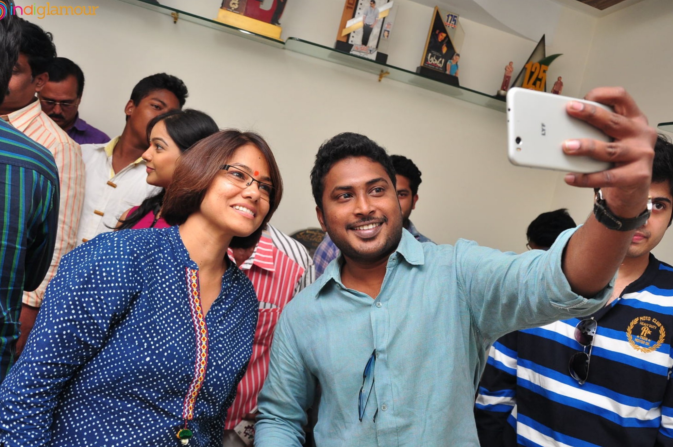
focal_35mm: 35
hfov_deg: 55.1
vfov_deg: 38.2
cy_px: 243
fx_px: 645
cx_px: 354
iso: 400
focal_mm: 21
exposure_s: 1/125
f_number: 5
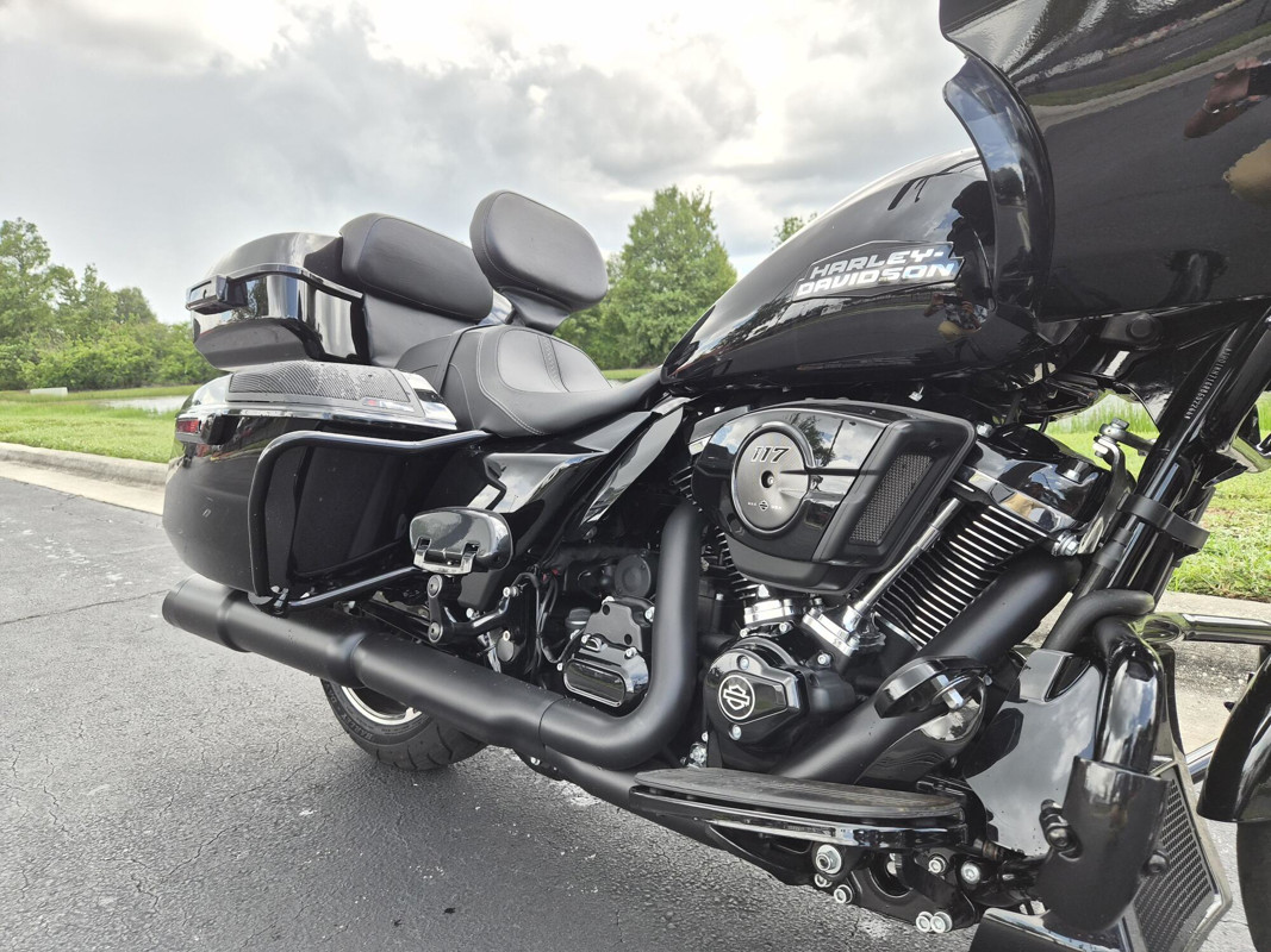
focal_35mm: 23
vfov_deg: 58.9
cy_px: 476
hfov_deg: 73.9
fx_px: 844
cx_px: 636
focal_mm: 5.4
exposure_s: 1/856
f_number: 1.8
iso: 80
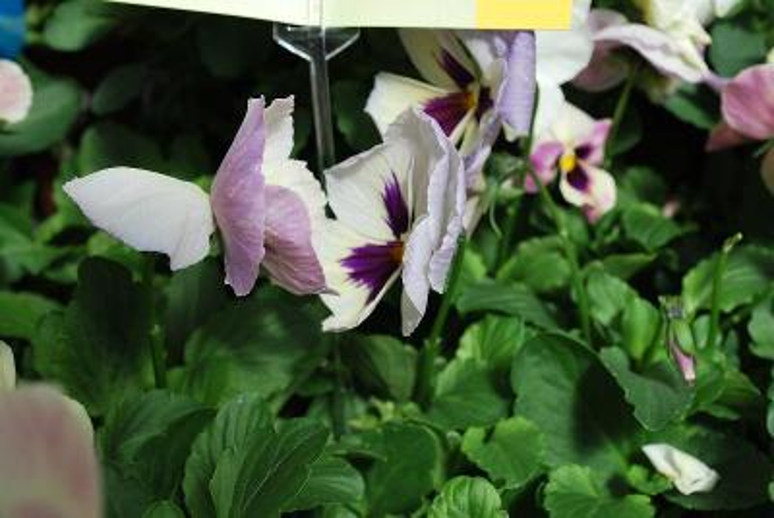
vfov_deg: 21.6
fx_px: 1356
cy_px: 259
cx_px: 387
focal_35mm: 63
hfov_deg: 31.8
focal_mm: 42
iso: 100
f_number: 8
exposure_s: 1/200
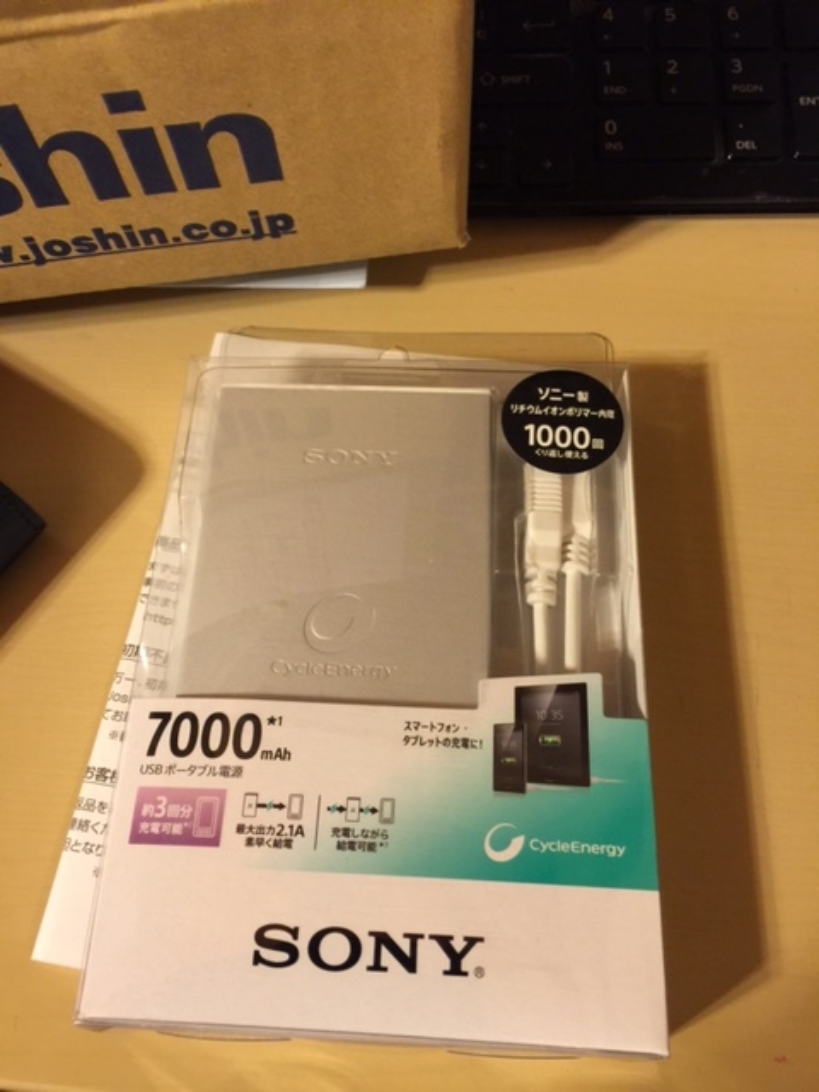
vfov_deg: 61.7
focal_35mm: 29
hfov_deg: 48.2
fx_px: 915
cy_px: 546
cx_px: 410
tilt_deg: -64.8
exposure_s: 1/4
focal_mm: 4.15
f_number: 2.2
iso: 80
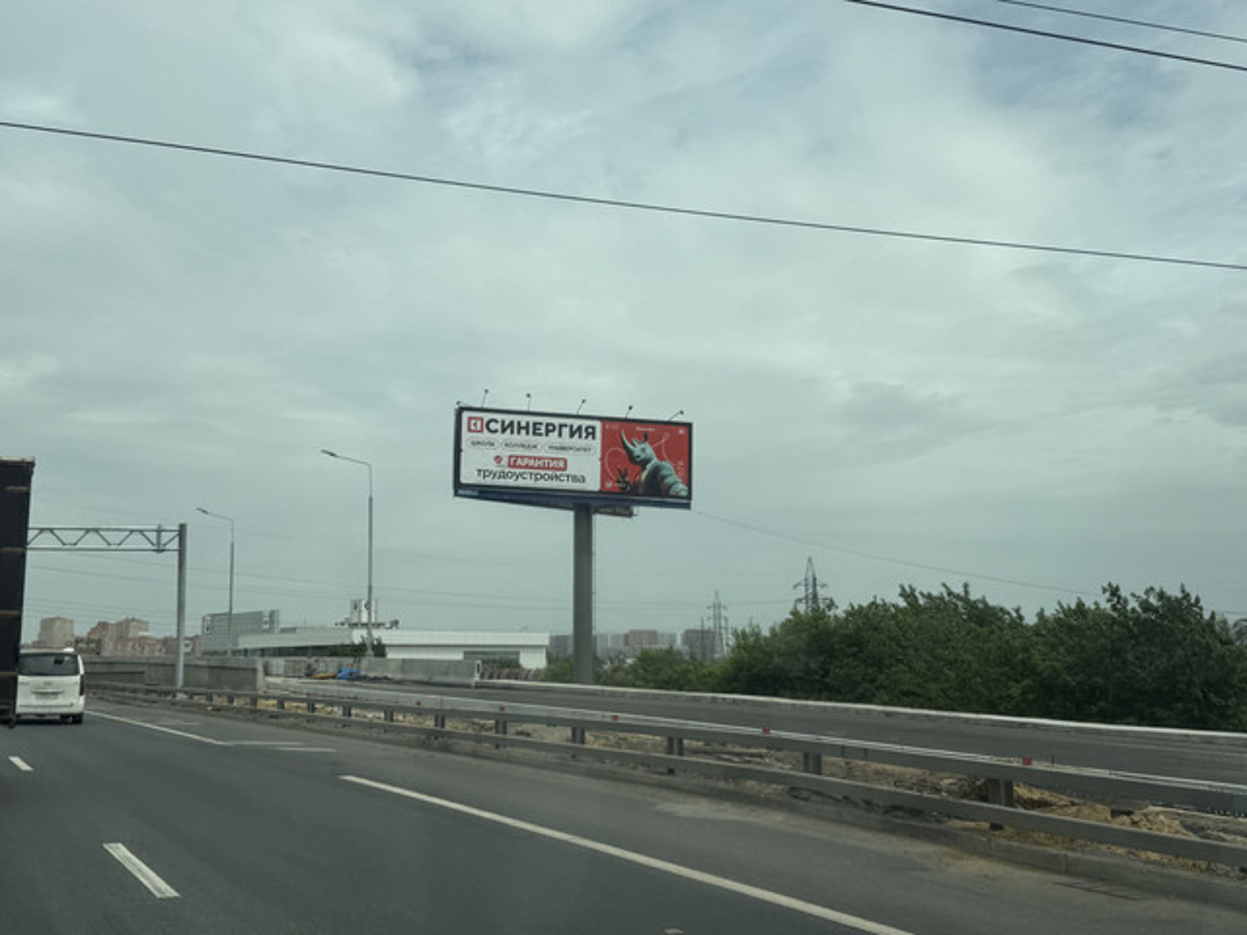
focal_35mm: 38
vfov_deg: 37.7
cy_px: 468
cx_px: 624
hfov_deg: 49.0
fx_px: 1369
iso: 80
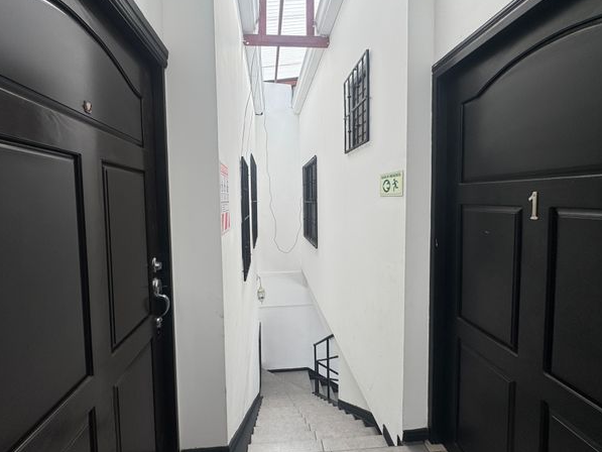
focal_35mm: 15
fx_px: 261
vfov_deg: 81.7
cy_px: 213
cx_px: 285
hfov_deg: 98.1
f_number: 2.2
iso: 40
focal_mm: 2.22
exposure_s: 1/289
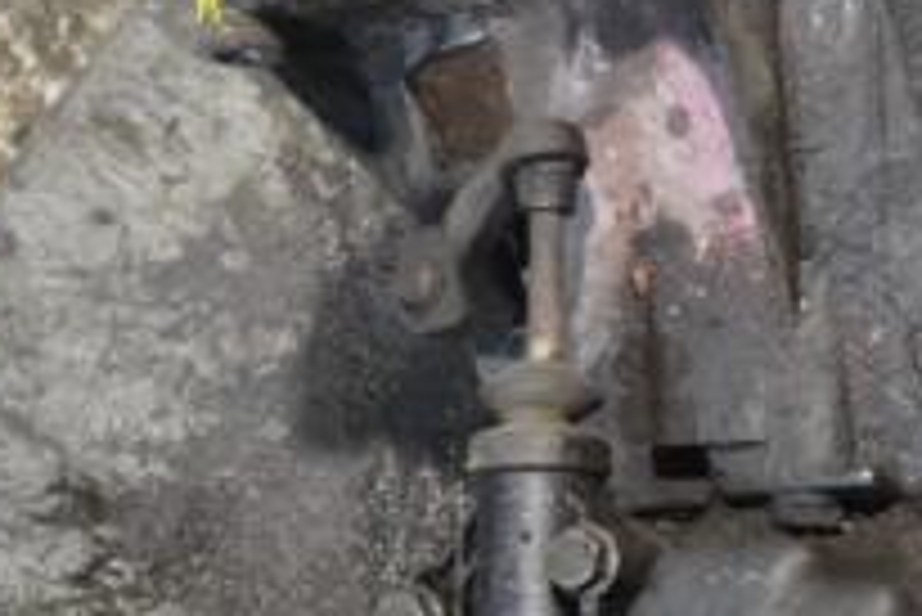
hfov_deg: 17.4
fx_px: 2922
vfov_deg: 12.0
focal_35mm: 114
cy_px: 513
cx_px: 998
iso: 3200
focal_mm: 26
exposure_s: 1/100
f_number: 5
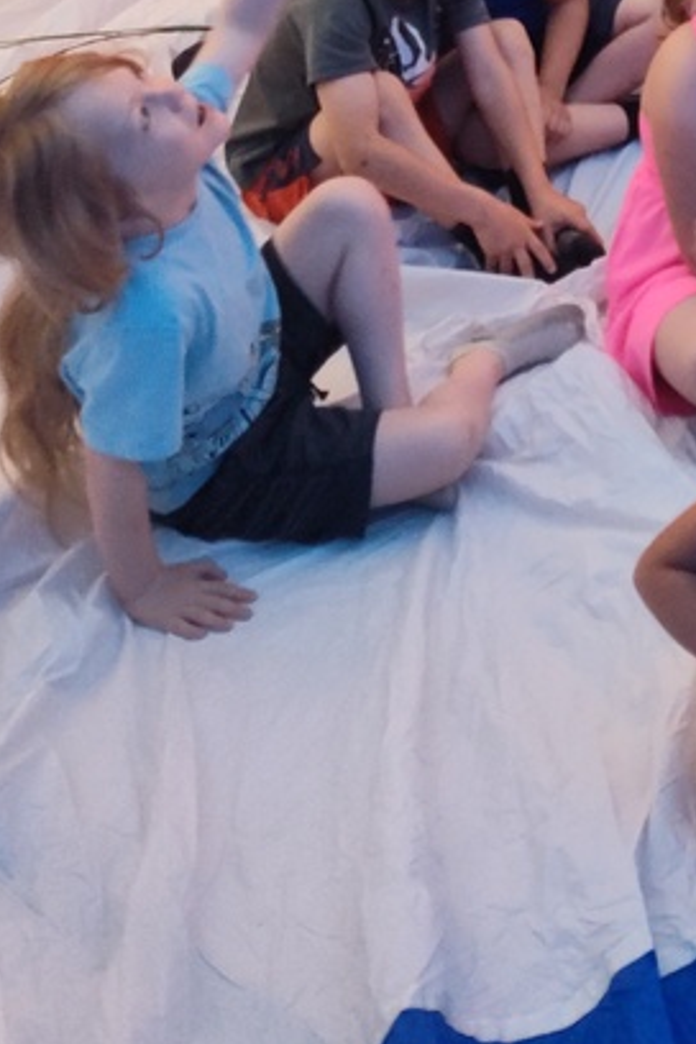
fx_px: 1740
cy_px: -220
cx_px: 880
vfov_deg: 28.8
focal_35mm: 60
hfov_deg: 20.8
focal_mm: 5.56
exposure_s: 1/60
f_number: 1.8
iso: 1481
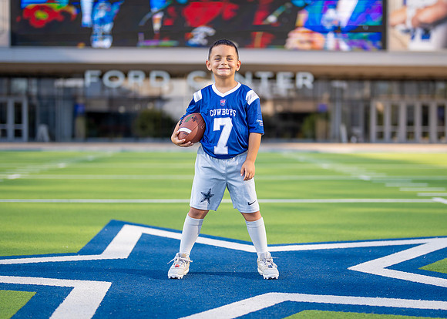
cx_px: 245
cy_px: 165
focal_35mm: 67
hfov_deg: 29.3
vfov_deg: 21.1
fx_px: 855
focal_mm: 50
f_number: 1.2
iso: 125
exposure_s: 1/4000
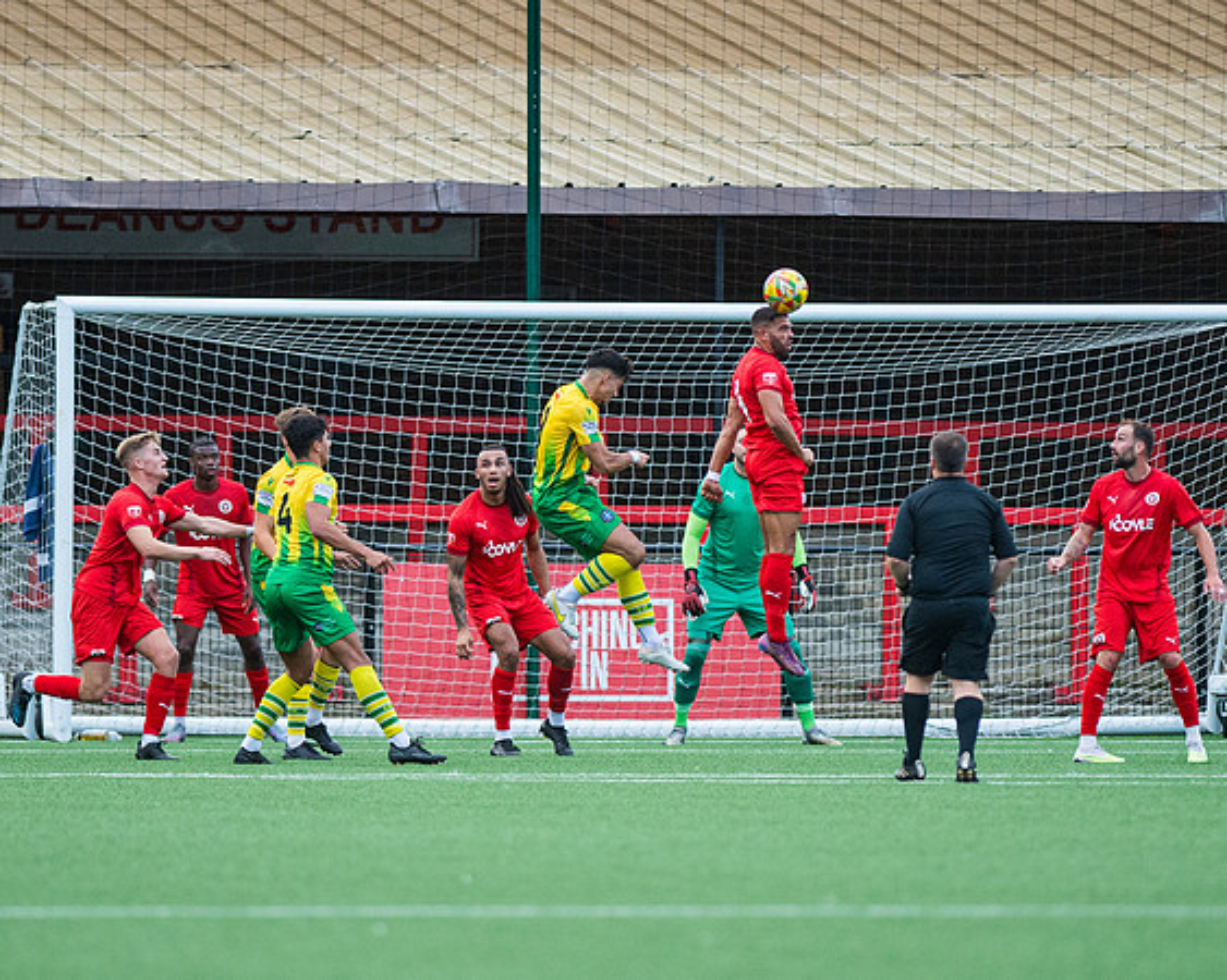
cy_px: 490
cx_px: 595
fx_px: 18600
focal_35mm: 512
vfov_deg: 3.0
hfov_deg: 3.8
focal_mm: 300
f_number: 2.8
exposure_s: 1/2000
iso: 2000
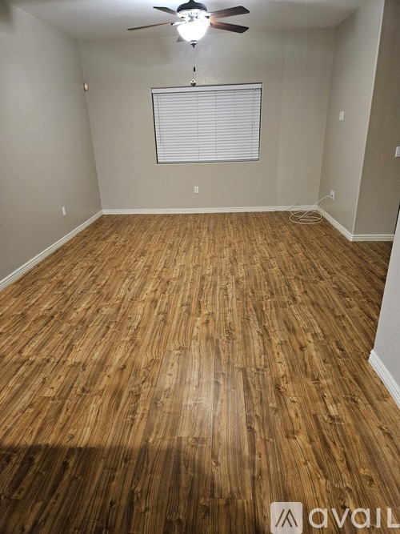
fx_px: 354
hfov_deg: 58.9
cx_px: 200
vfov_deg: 73.9
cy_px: 267
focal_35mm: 23
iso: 640
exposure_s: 1/40
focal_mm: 5.4
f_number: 1.8
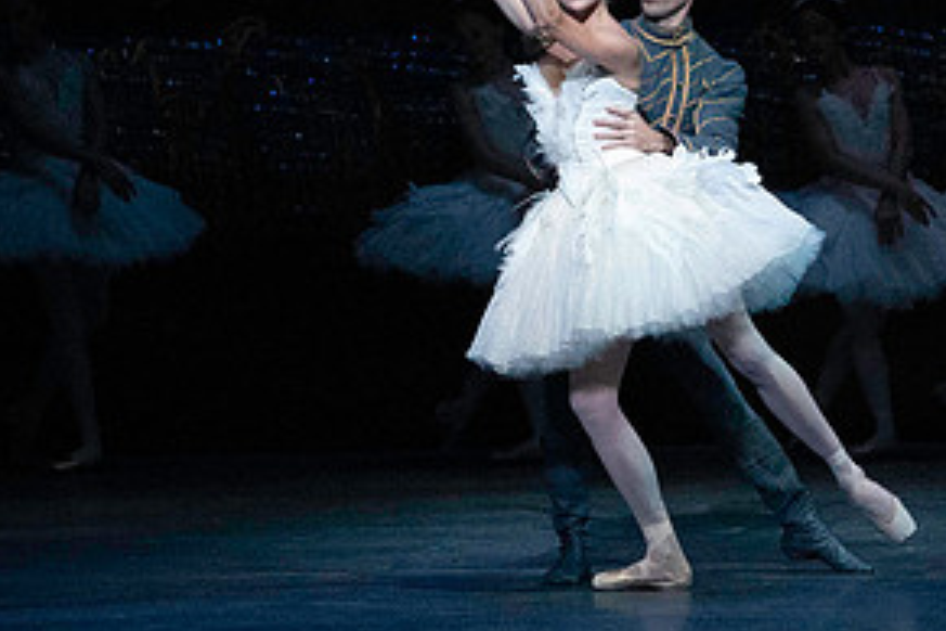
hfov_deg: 5.2
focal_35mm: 398
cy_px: 80
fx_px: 10458
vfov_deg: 3.5
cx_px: 806
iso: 25600
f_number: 5
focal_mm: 200
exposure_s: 1/400
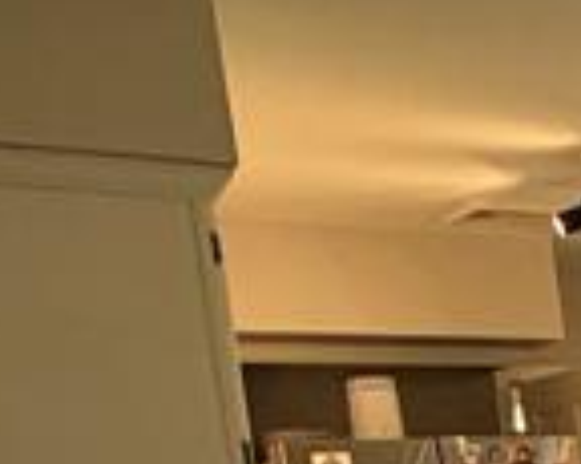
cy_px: 823
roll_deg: +3.6
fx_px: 1667
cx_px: 1194
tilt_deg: -9.4
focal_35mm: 97
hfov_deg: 15.4
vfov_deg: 14.1
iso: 250
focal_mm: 2.22
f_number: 2.2
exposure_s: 1/60
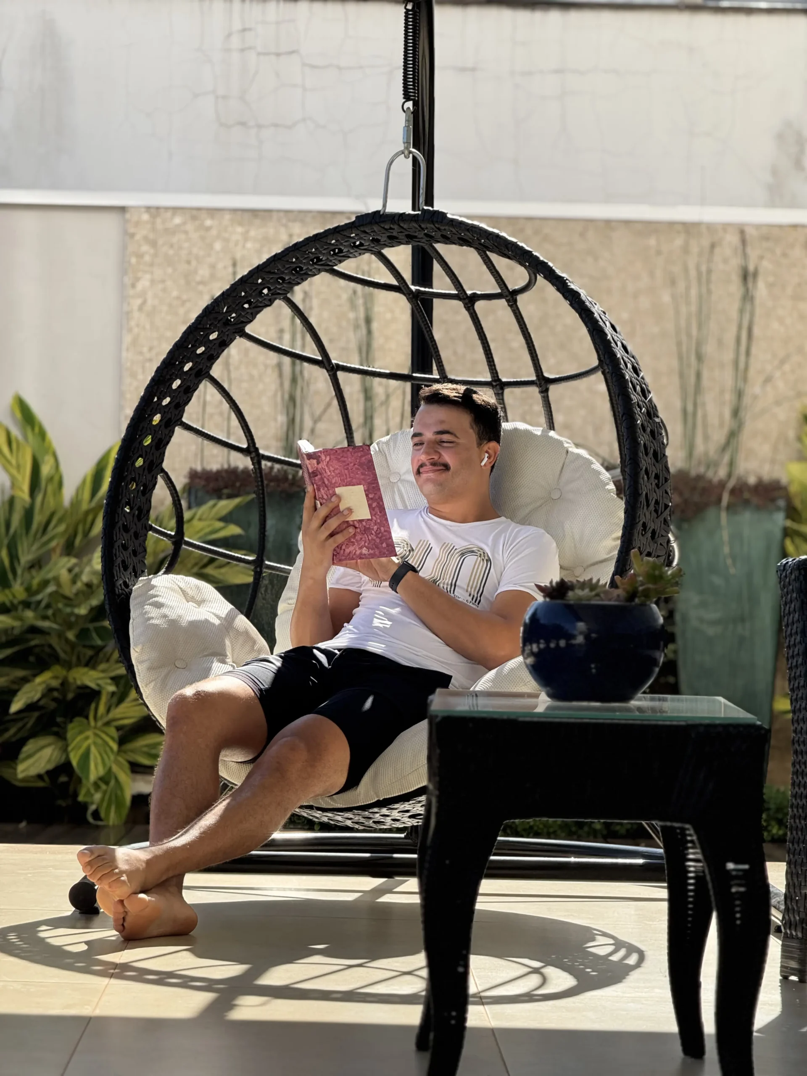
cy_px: 538
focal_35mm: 120
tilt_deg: +0.6
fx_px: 3730
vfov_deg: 16.4
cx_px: 404
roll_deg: -1.9
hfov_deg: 12.3
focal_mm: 15.66
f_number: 2.8
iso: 50
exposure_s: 1/627
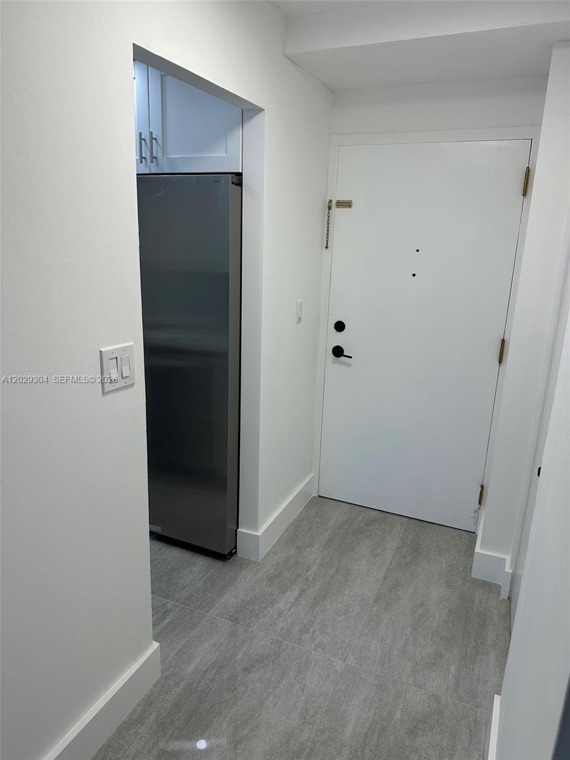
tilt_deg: -14.9
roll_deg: -3.4
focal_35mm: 24
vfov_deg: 71.6
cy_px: 380
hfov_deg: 56.8
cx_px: 285
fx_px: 527
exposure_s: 1/167
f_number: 1.78
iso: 64
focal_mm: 6.86
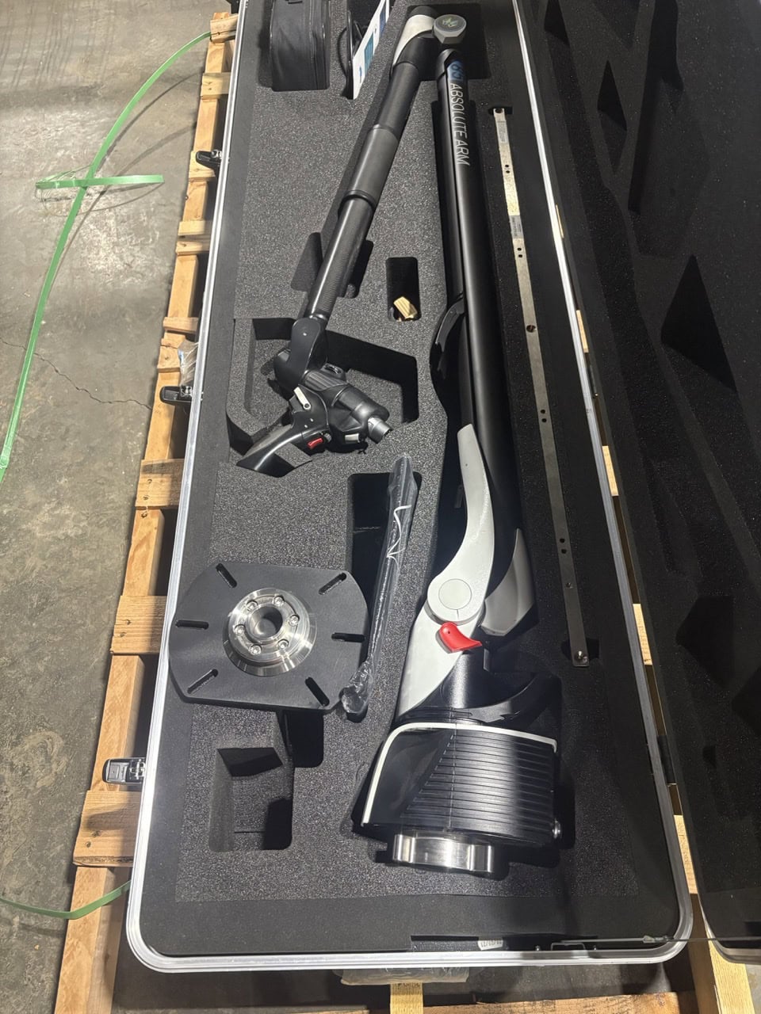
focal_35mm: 26
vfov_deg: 67.3
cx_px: 380
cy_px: 507
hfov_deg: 53.1
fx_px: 762
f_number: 1.6
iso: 320
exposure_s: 1/60
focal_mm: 6
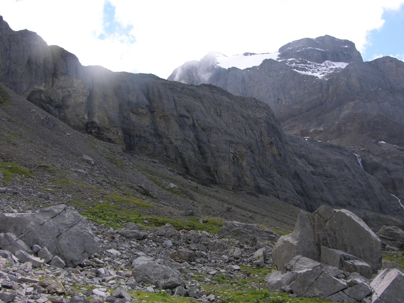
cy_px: 152
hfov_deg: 52.6
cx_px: 202
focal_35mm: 35
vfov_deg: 40.7
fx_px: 408
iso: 50
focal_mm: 8.9
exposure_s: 1/188
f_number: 5.6
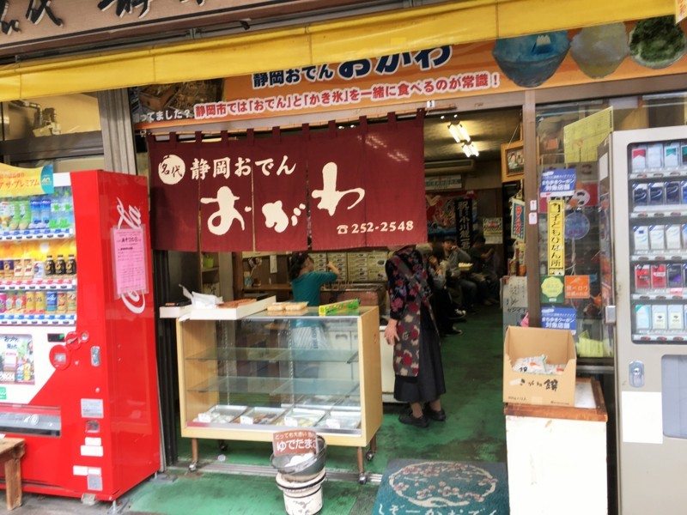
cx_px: 344
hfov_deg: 61.7
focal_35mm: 29
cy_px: 258
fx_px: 576
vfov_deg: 48.2
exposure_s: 1/60
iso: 32
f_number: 2.2
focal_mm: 4.15
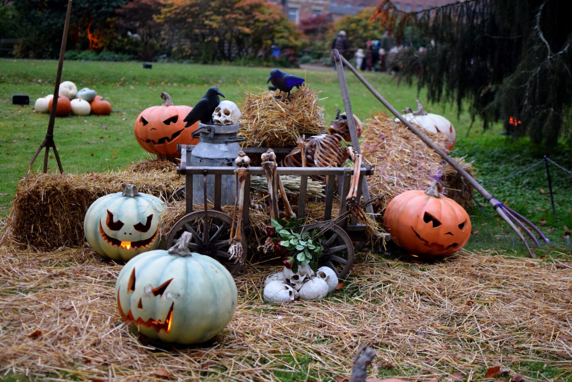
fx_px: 834
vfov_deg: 25.8
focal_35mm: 52
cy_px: 191
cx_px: 286
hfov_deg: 37.9
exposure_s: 1/500
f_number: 2
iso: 1000
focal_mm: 35
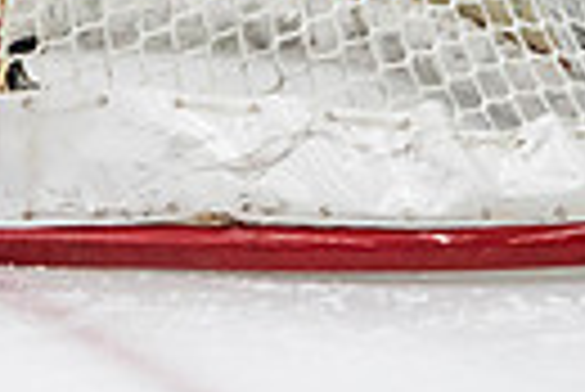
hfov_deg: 3.0
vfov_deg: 2.0
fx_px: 11274
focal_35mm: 693
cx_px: -415
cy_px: -485
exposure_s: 1/640
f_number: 3.2
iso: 3200
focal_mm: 130
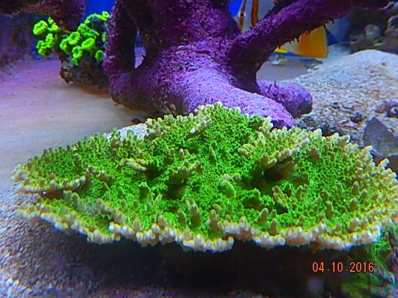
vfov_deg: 39.7
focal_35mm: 36
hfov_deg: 51.4
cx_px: 199
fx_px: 414
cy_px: 149
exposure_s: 1/40
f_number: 4
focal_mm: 6.5
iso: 125
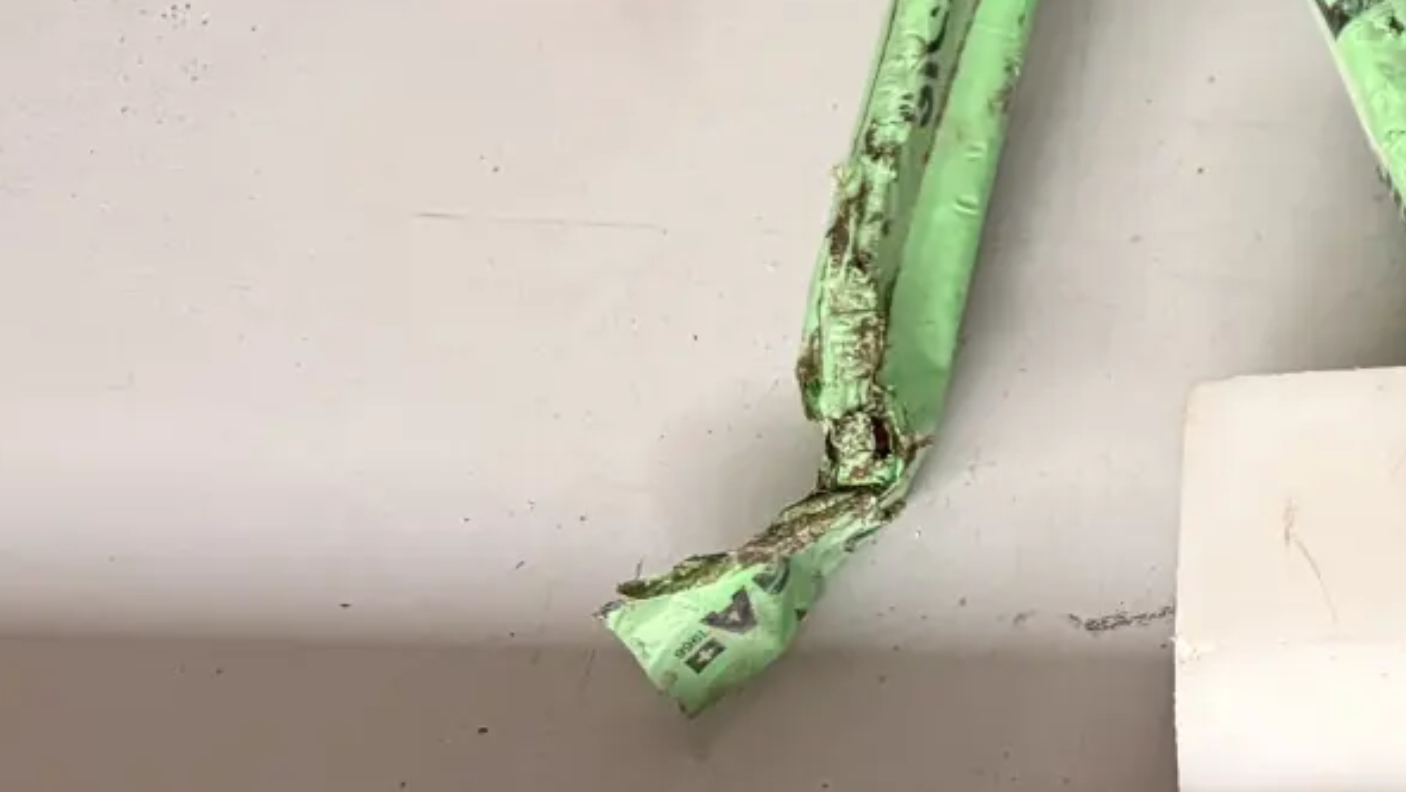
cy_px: -626
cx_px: 2153
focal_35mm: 92
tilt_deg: -48.3
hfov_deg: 19.8
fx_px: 3431
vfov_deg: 12.1
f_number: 1.6
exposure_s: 1/60
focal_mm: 5.96
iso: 200
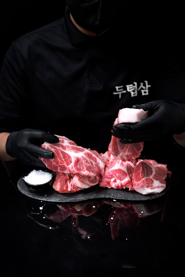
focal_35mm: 50
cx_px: 92
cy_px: 138
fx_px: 385
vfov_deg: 39.6
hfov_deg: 27.0
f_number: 5.6
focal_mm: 50
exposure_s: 1/200
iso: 100
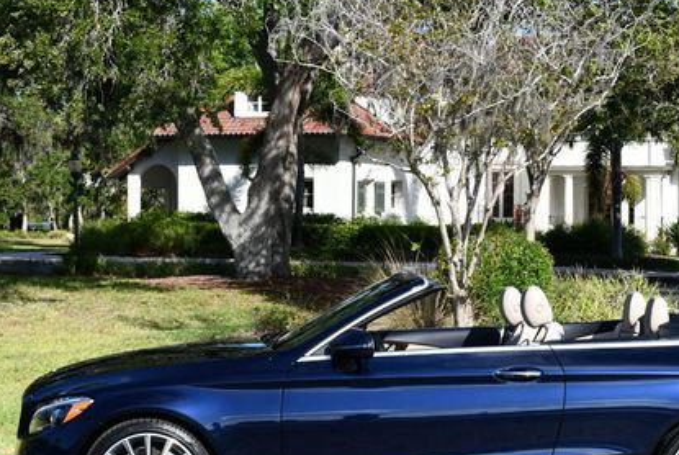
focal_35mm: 74
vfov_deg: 18.5
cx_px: 461
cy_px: 275
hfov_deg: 27.1
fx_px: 1398
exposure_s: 1/250
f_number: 8
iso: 125
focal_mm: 24
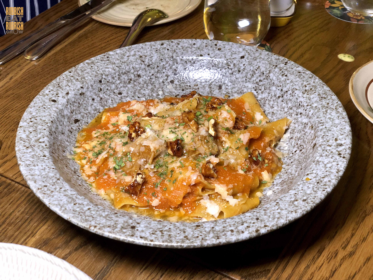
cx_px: 186
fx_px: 560
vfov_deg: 28.0
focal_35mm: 52
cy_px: 140
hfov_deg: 36.8
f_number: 2.4
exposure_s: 1/25
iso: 160
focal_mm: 6
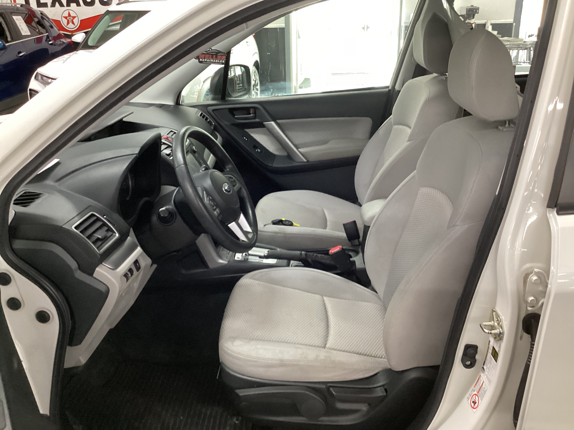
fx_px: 514
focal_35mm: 31
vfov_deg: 45.4
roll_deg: +0.2
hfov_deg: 58.4
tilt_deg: -21.5
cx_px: 287
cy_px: 215
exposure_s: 1/40
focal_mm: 3.3
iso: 320
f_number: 2.4
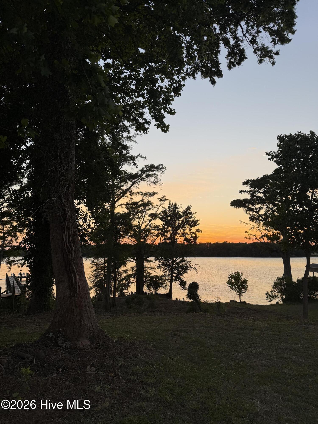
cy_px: 212
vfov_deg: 71.6
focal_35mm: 24
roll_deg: +0.0
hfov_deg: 56.8
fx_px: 294
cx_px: 159
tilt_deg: +8.6
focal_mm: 6.76
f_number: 1.78
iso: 80
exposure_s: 1/353
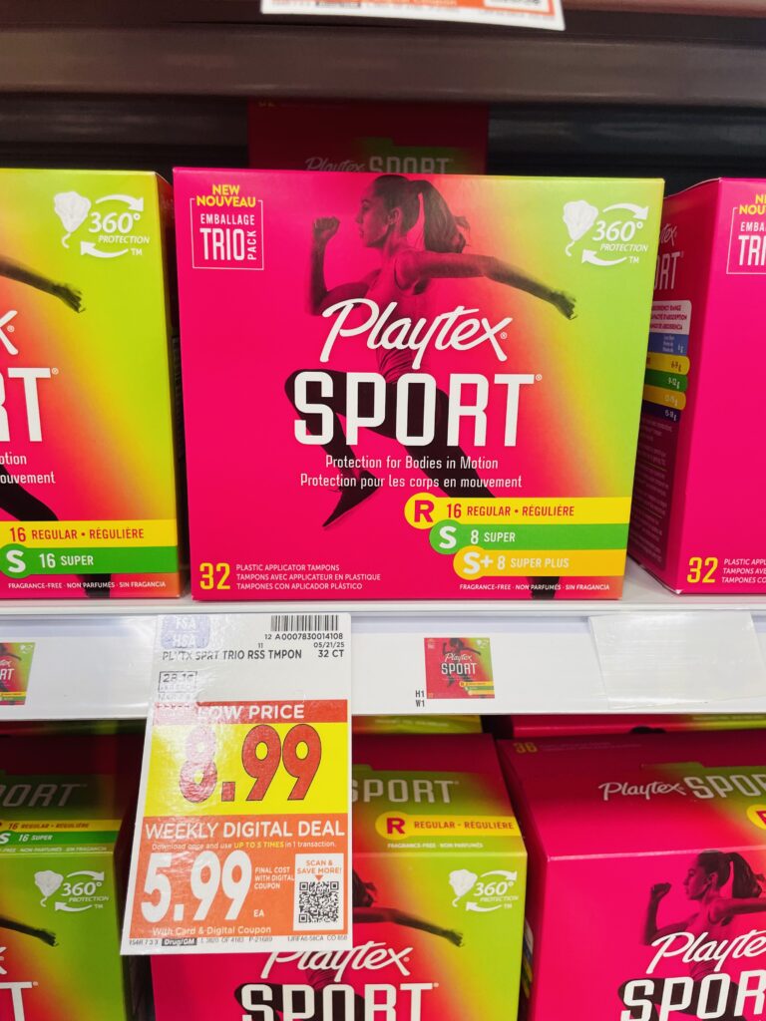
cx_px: 383
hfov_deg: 53.1
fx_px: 767
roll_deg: -0.4
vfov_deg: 67.3
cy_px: 510
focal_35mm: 26
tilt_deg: -15.5
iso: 125
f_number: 1.6
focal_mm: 4.2
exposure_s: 1/120
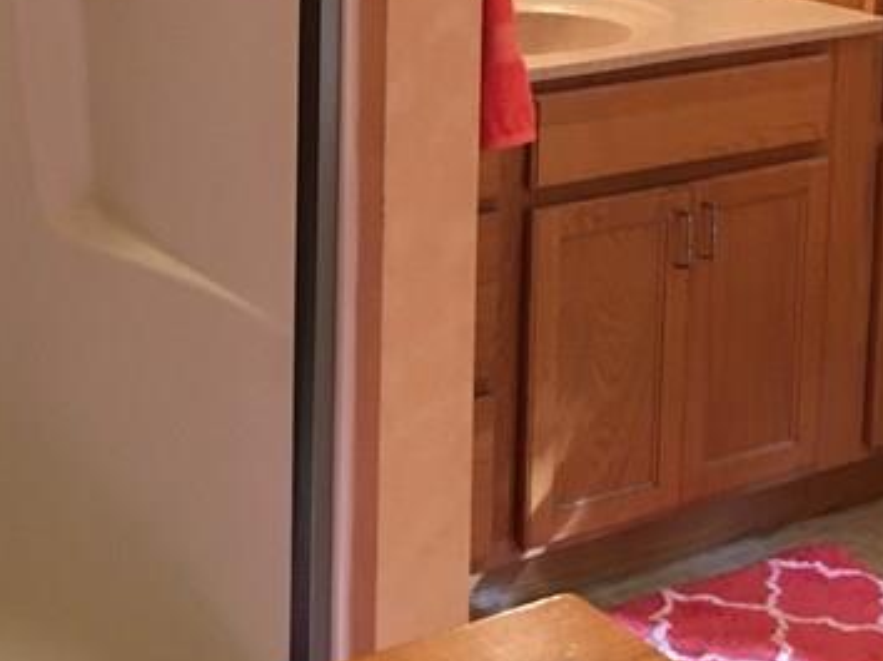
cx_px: 349
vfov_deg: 17.0
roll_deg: -0.9
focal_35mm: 84
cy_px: -77
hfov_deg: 23.3
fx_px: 2141
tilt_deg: -10.3
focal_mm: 4.15
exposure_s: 1/30
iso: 125
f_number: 2.2
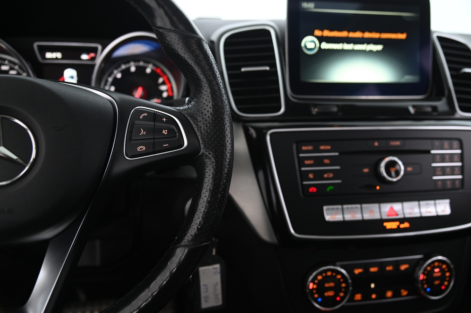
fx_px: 444
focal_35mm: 34
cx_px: 236
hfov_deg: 55.8
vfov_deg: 38.8
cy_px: 156
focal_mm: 34
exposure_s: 1/20
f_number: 4
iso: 2000
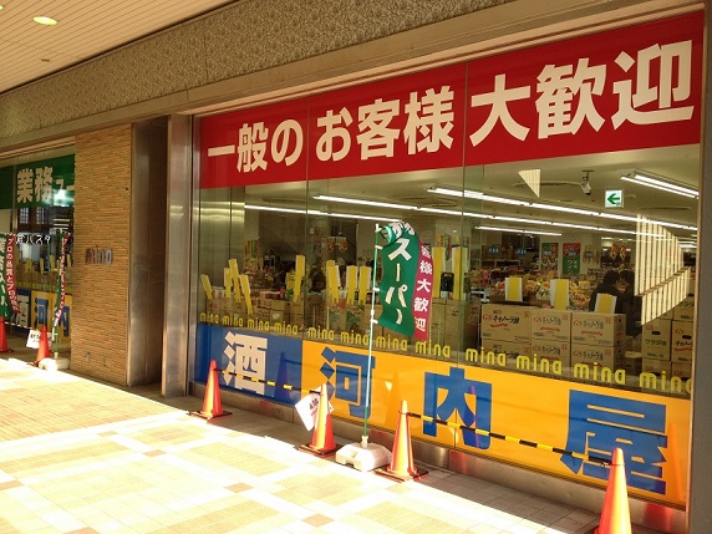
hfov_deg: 52.6
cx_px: 356
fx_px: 720
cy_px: 267
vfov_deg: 40.7
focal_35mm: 35
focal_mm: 4.28
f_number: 2.4
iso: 64
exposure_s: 1/133
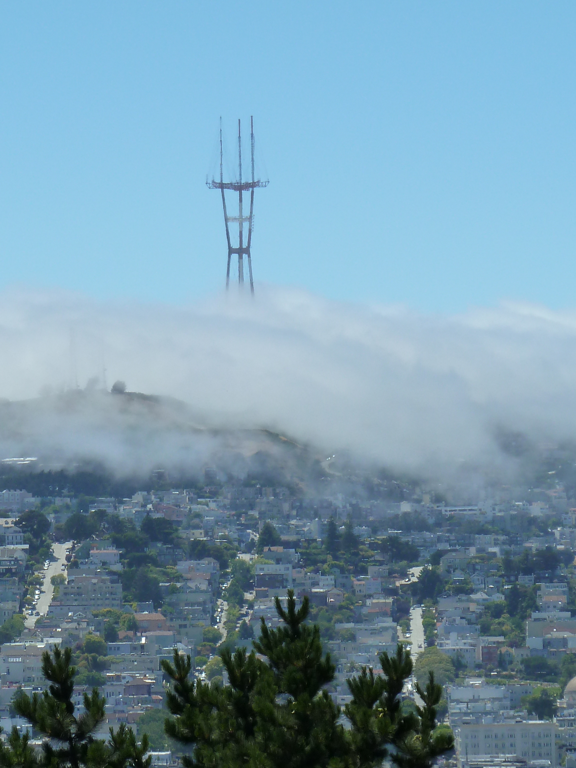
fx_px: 4592
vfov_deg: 9.6
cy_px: 394
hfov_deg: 7.2
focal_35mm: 207
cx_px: 229
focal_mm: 21
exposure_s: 1/500
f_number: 5.6
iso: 125
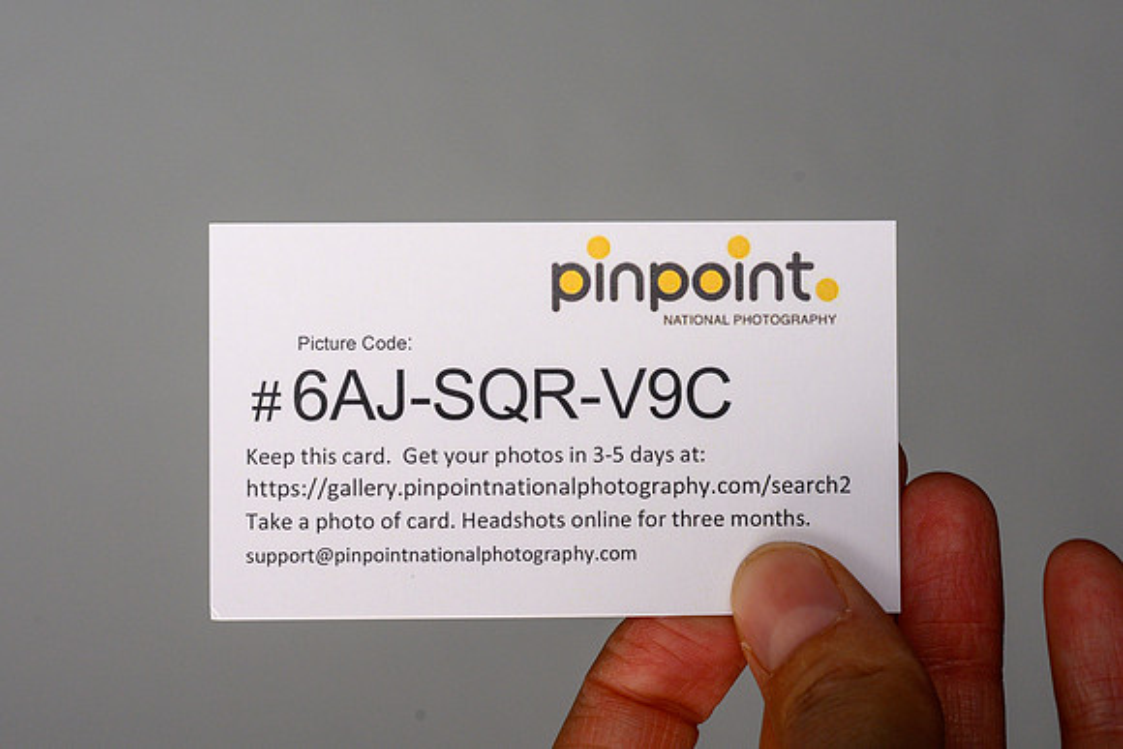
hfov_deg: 25.0
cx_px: 494
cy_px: 358
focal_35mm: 81
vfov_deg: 16.8
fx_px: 2535
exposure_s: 1/160
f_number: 10
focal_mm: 50
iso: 250
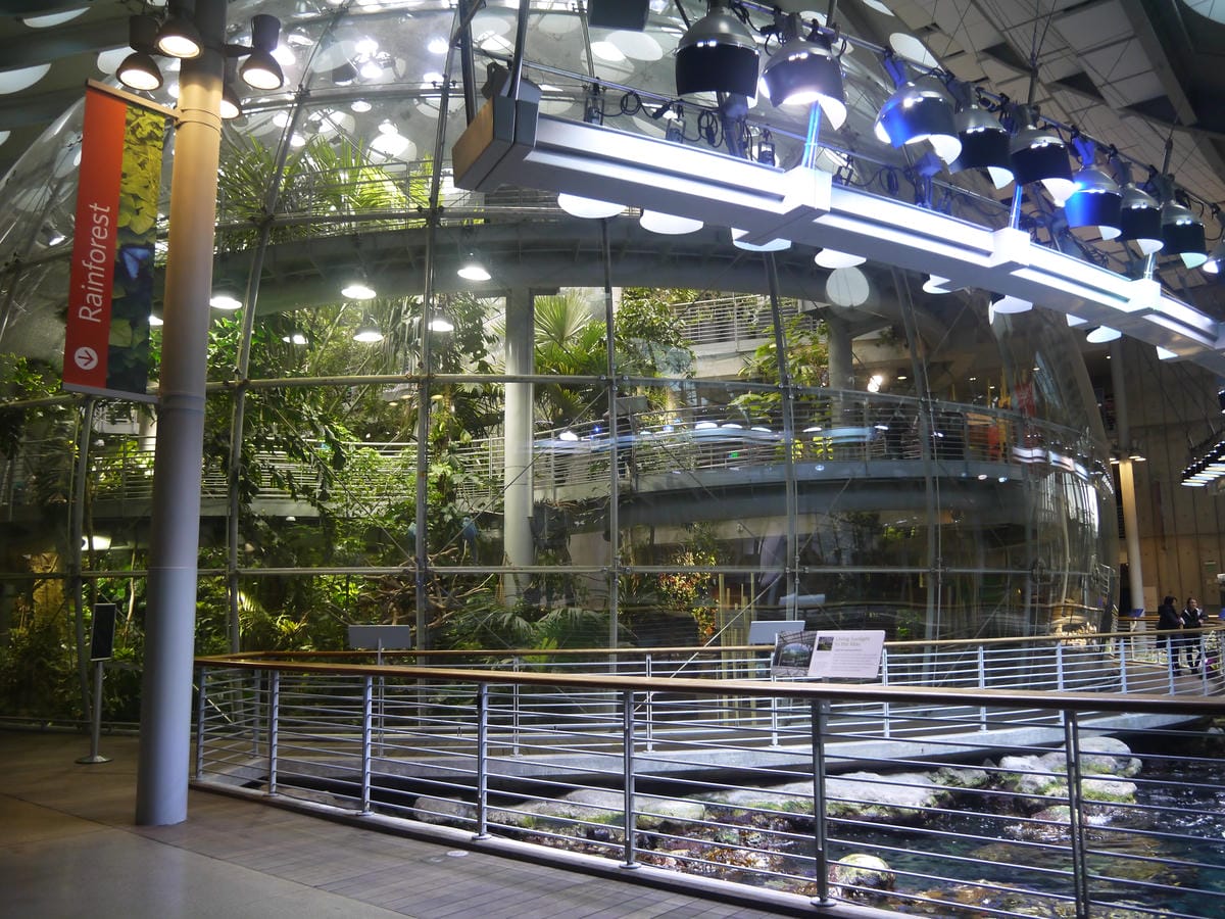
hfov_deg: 63.4
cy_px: 460
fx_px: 991
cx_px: 612
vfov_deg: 49.7
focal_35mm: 28
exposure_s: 1/125
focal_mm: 14
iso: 500
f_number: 3.5
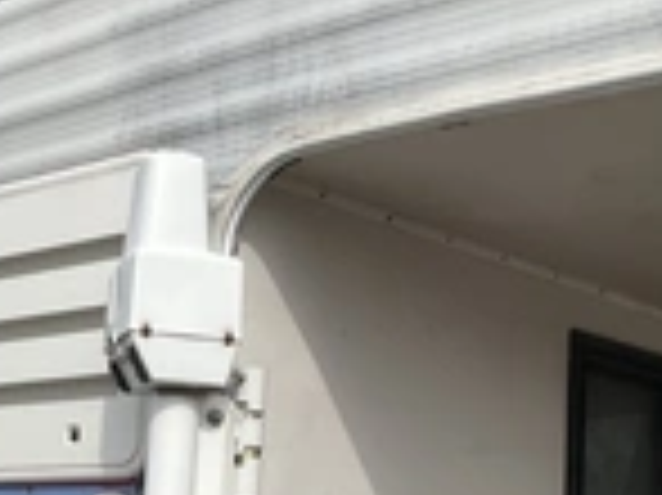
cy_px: 513
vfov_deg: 18.1
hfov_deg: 23.0
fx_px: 1510
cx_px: -104
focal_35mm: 79
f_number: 1.8
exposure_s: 1/1912
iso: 25
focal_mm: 3
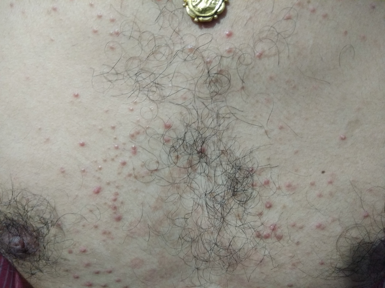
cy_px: 144
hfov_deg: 79.0
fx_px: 234
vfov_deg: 63.4
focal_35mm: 21
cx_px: 192
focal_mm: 3.57
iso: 800
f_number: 2
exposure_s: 1/14
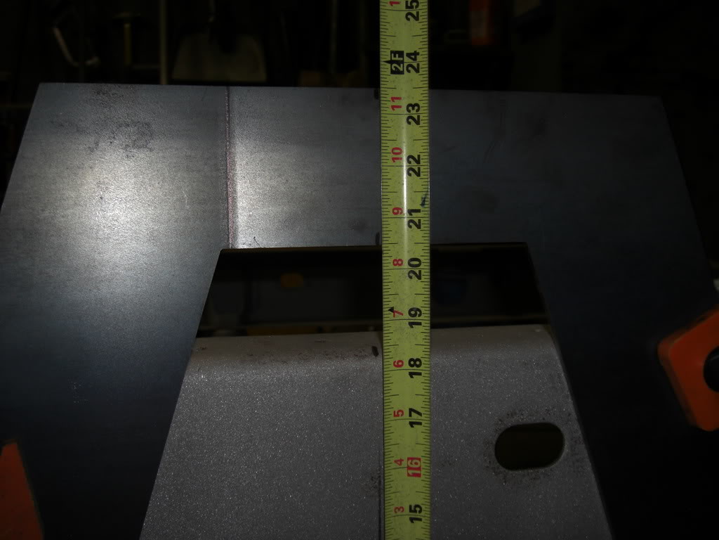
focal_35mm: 38
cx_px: 360
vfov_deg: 37.7
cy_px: 270
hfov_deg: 49.0
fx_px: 789
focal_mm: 7.9
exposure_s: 1/30
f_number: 2.8
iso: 80
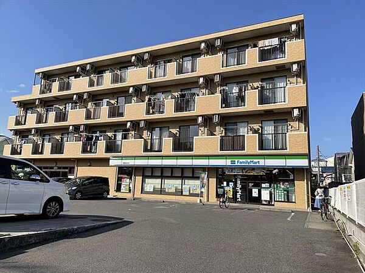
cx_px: 182
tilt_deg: +10.8
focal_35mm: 26
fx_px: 274
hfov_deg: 67.3
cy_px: 136
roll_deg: -1.3
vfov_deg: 53.1
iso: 32
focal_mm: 4.2
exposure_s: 1/3610
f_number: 1.6
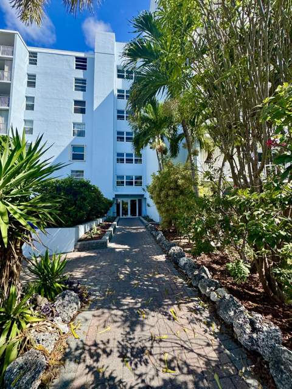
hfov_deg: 85.7
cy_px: 194
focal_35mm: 14
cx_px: 146
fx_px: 157
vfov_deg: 102.1
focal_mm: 2.22
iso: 40
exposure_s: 1/512
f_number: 2.2
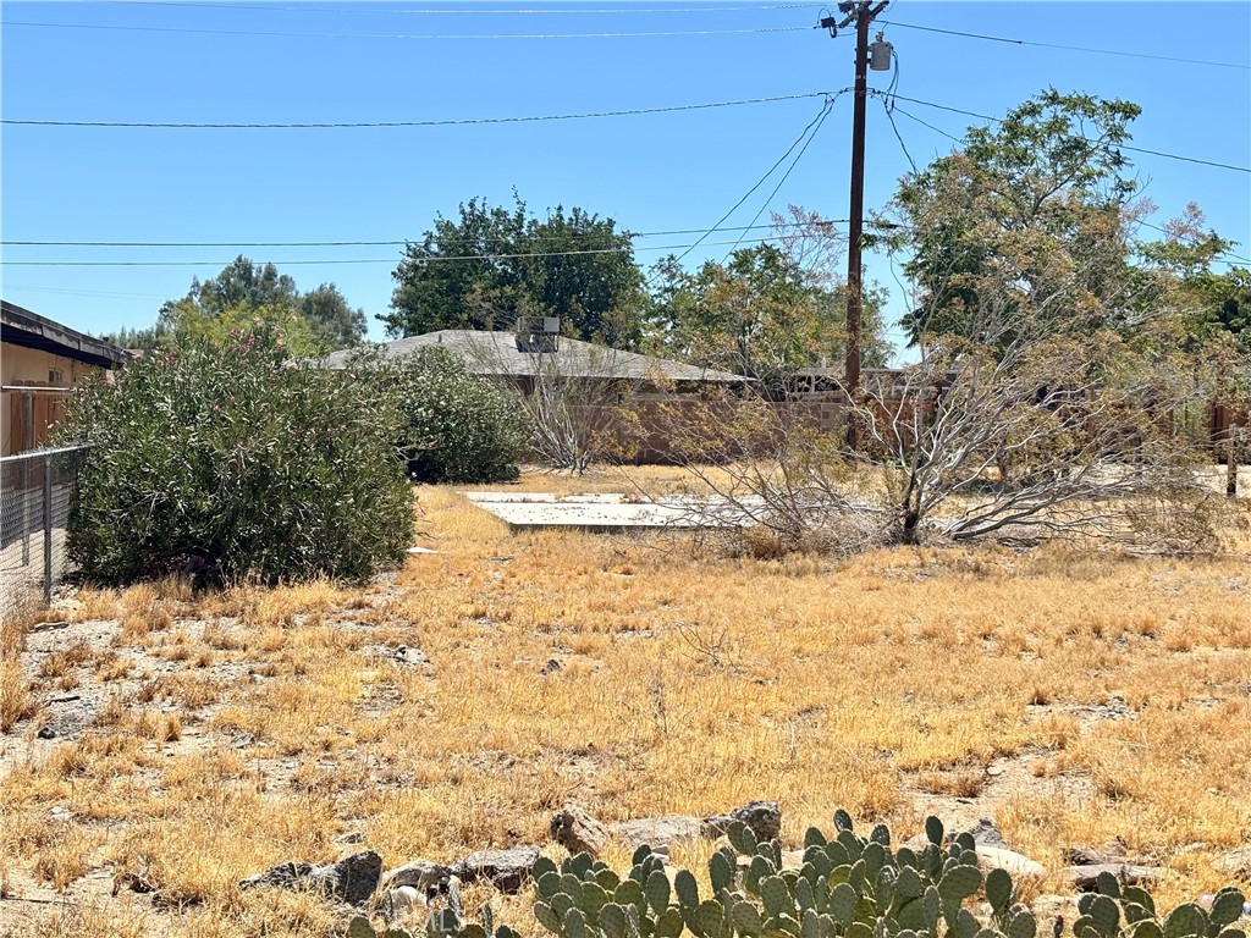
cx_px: 626
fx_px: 1879
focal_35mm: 52
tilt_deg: -1.6
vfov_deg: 28.0
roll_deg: -1.7
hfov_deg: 36.8
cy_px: 469
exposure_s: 1/3534
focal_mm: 5.96
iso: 32
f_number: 1.6
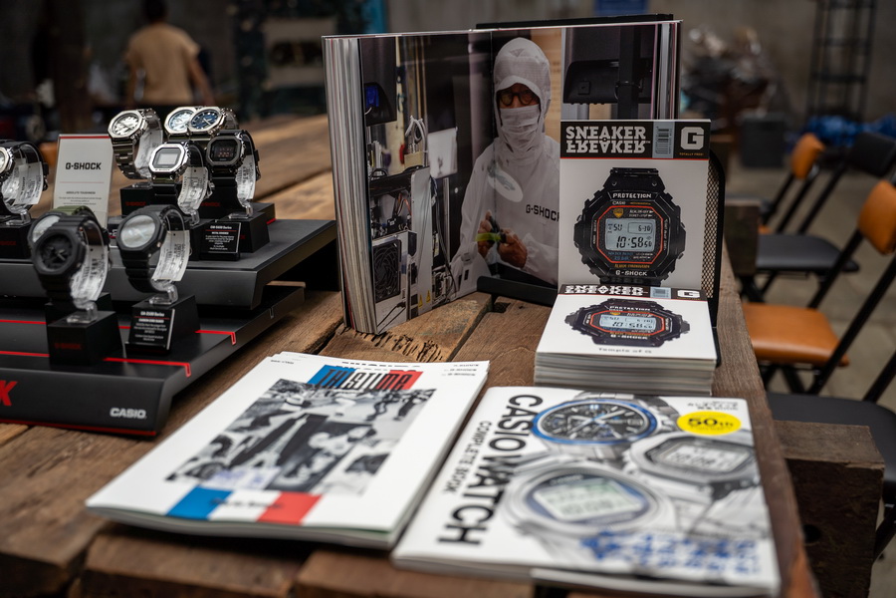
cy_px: 299
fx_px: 896
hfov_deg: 53.1
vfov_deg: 36.9
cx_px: 448
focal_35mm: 36
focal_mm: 36
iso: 100
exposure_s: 1/250
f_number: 2.8
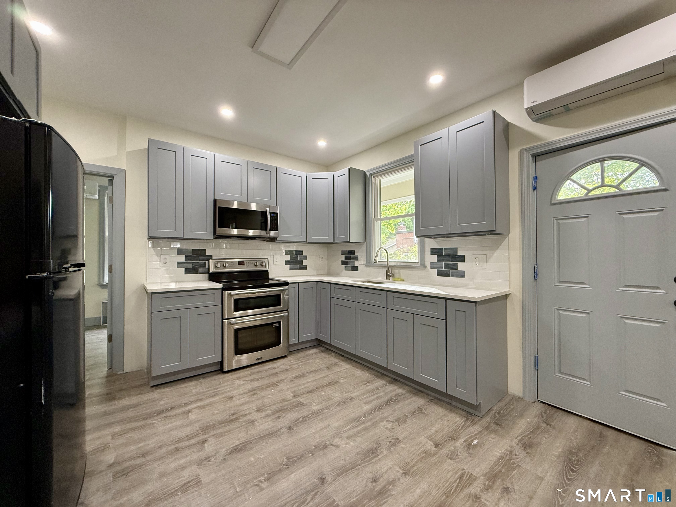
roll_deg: -0.1
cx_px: 338
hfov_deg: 102.1
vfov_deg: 85.7
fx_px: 273
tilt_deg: +1.1
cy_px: 254
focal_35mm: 14
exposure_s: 1/99
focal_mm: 2.22
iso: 320
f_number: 2.2
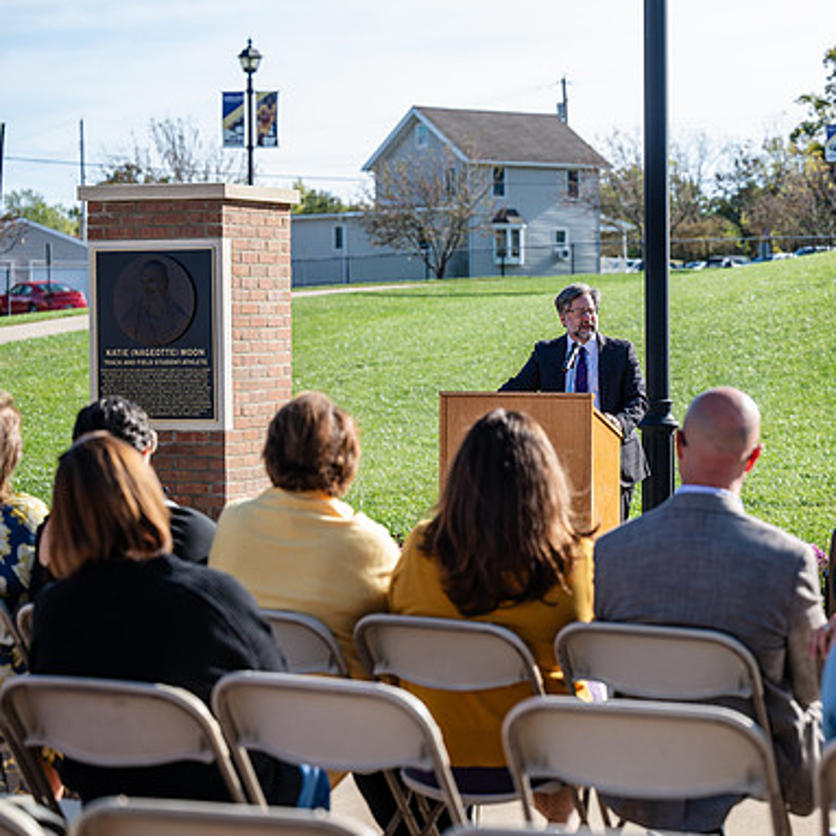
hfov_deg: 19.2
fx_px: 2459
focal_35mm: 90
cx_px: 631
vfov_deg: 19.3
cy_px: 418
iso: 80
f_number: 3.5
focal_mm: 70
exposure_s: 1/400
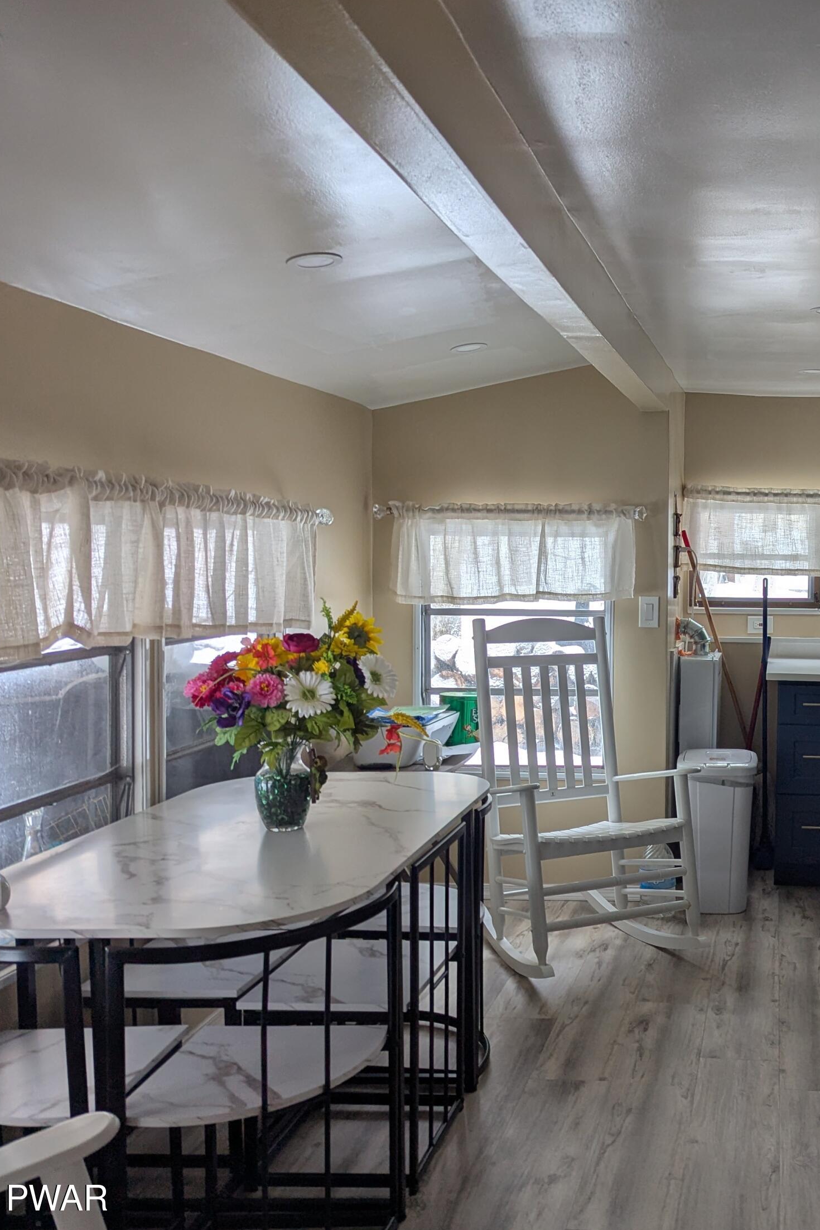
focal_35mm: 34
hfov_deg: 36.6
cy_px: 626
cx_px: 725
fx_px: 1162
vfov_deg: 55.8
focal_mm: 6.81
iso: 47
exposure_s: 1/103
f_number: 1.85
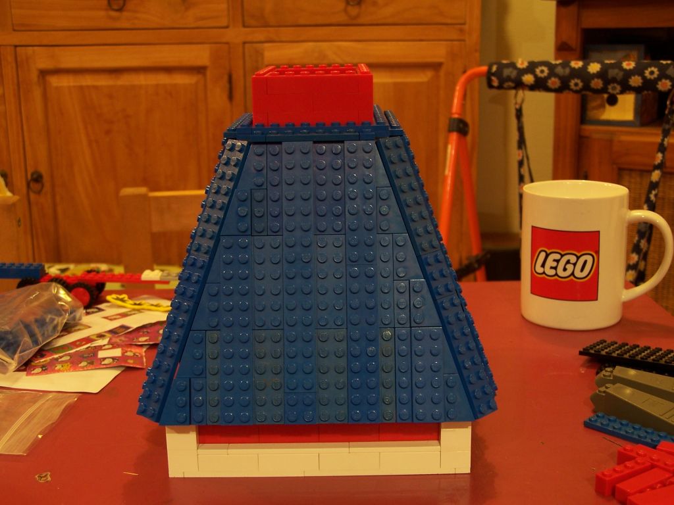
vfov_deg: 30.3
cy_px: 252
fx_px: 935
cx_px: 337
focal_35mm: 48
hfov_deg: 39.7
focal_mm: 8
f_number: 3
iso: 80
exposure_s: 1/2
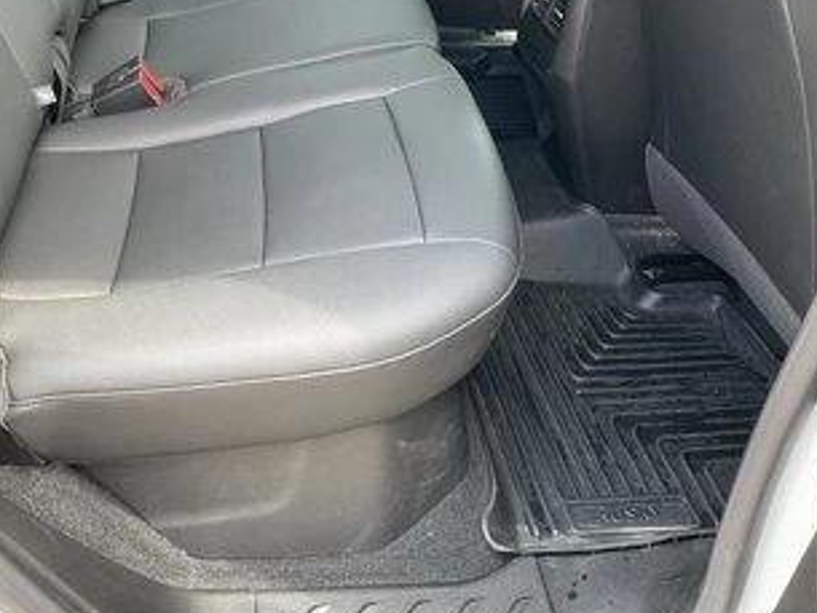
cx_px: 316
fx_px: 897
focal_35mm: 38
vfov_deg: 37.6
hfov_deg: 48.6
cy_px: 238
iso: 64
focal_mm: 3
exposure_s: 1/109
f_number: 1.8
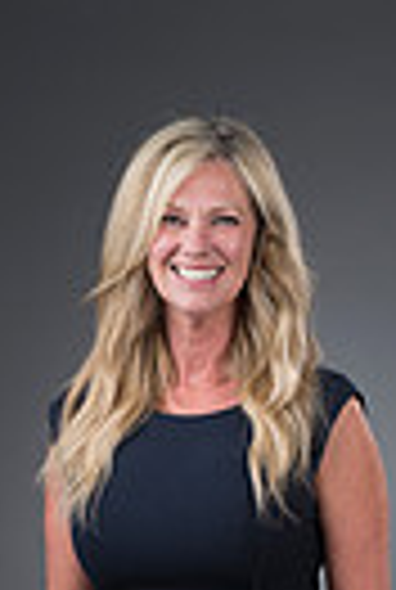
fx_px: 4497
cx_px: 202
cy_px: 811
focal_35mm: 274
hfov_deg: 5.0
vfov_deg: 7.4
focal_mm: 80
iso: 160
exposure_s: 1/250
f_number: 5.6
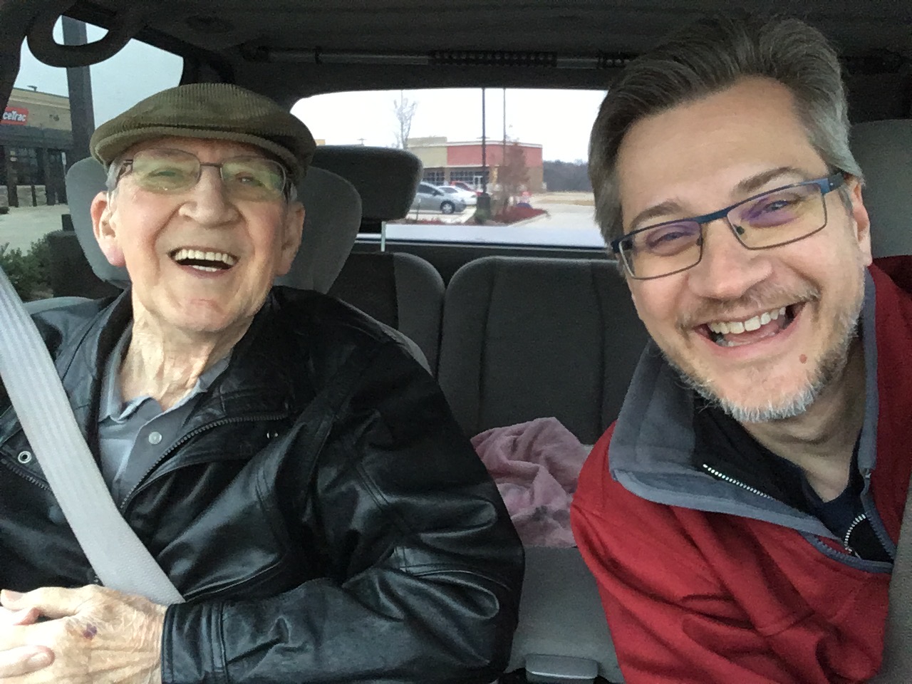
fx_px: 817
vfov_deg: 45.4
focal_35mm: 31
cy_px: 342
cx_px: 456
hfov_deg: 58.4
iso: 400
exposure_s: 1/20
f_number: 2.4
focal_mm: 2.15
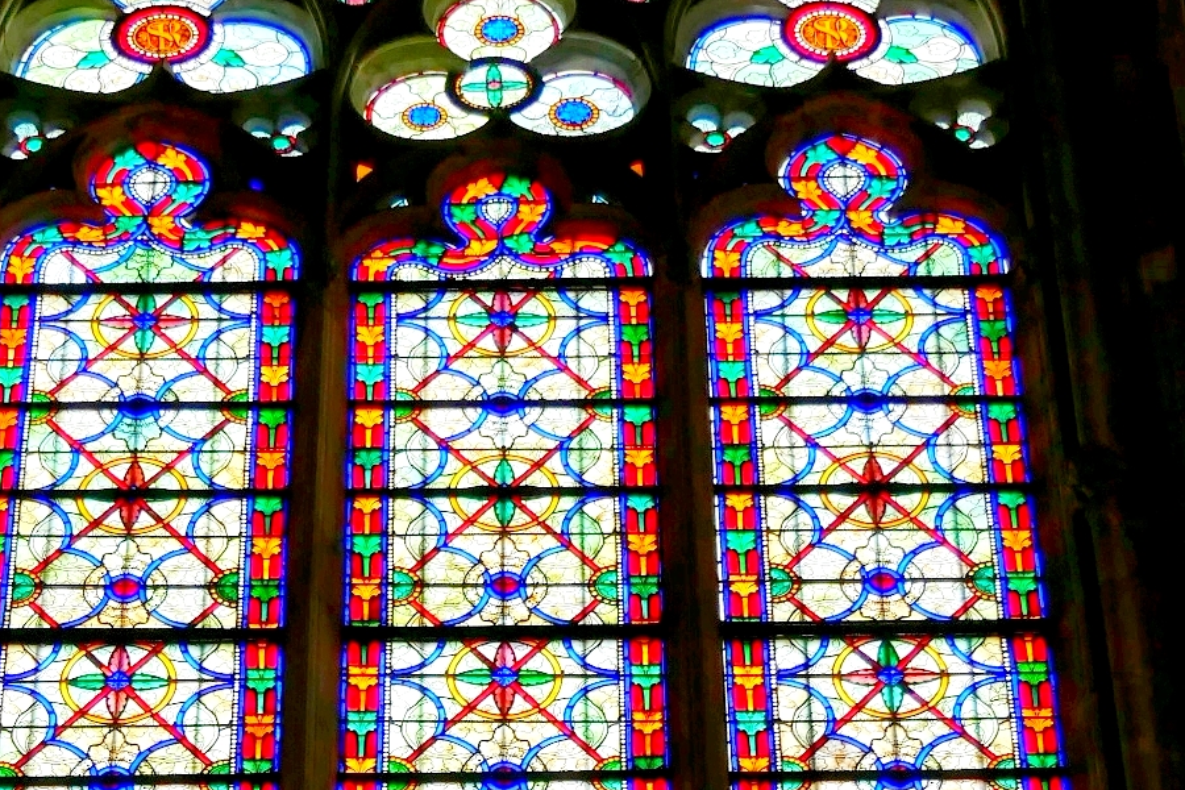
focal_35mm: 126
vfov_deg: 10.6
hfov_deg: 16.3
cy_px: 1069
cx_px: 498
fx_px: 4147
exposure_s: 1/60
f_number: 4.1
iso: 200
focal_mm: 24
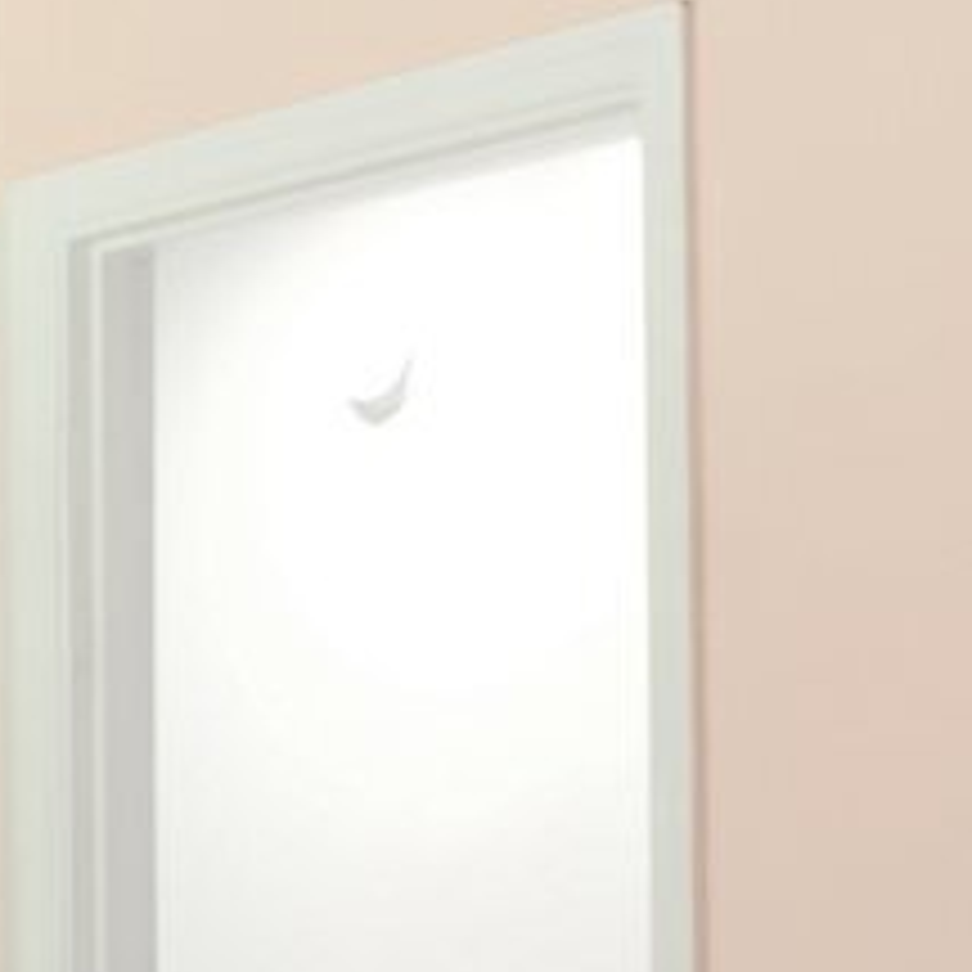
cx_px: 76
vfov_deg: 14.4
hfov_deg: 14.4
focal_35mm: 119
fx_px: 3795
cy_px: 947
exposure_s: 1/5
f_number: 8
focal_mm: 14.8
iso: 100
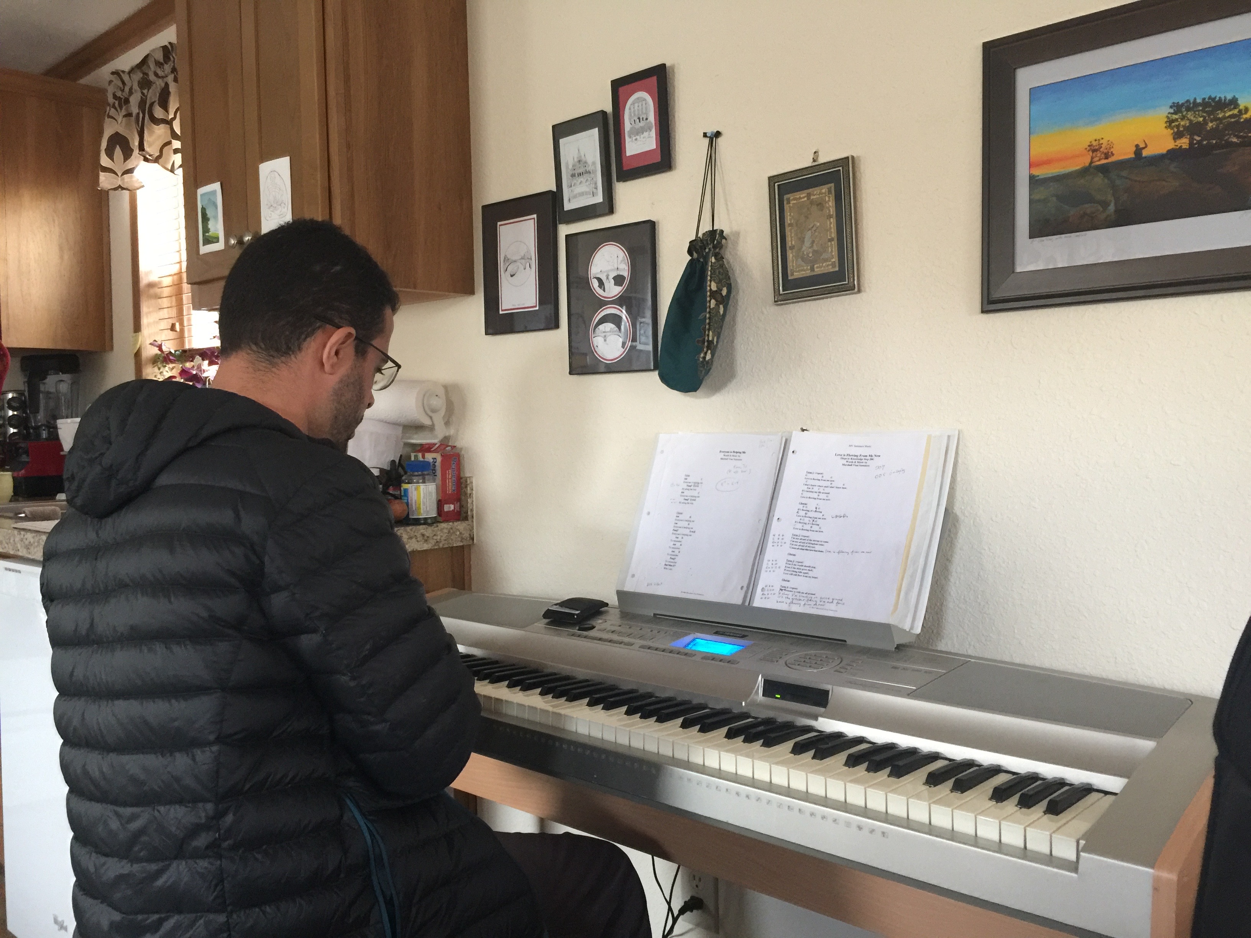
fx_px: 1048
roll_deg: +0.1
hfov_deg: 61.7
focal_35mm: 29
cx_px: 626
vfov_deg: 48.2
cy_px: 469
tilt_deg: -2.0
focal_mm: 4.15
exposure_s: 1/8
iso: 125
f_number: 2.2
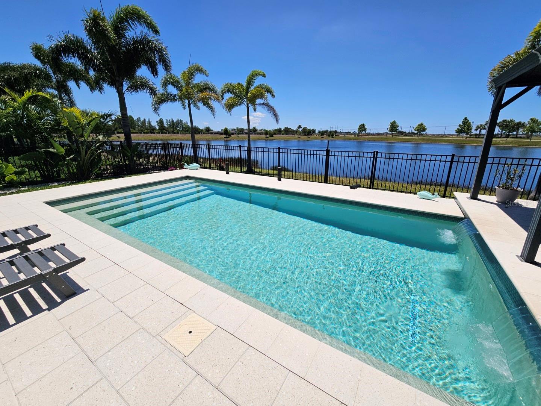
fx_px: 203
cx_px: 270
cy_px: 203
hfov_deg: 106.2
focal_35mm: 13
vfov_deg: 89.9
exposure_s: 1/6766
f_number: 2.2
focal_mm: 2.2
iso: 50
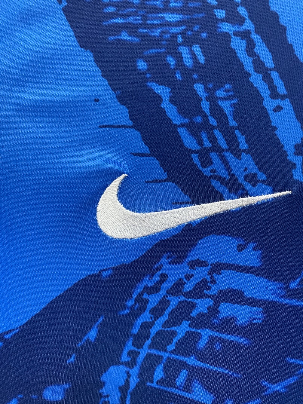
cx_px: 152
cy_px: 202
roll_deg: -5.8
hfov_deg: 53.1
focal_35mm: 26
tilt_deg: -3.2
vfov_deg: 67.3
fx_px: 303
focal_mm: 4.25
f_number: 1.8
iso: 500
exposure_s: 1/50
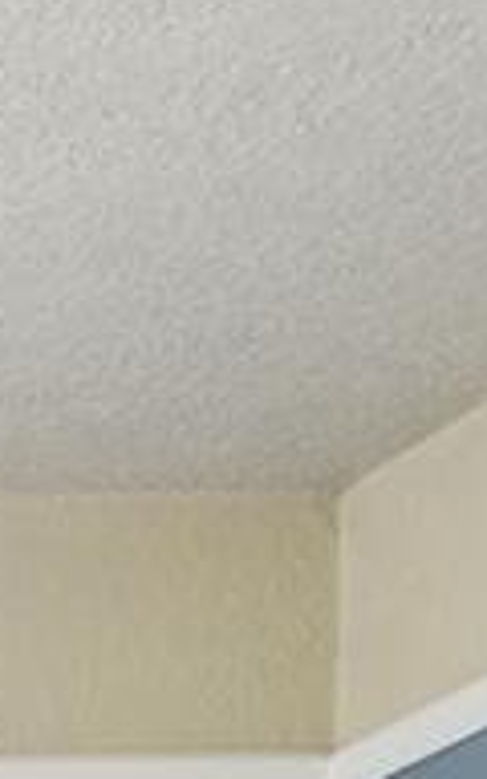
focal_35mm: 161
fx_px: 3419
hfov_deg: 6.0
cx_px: -1814
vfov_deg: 11.0
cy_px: 1879
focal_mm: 19
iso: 400
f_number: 9
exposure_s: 1/25
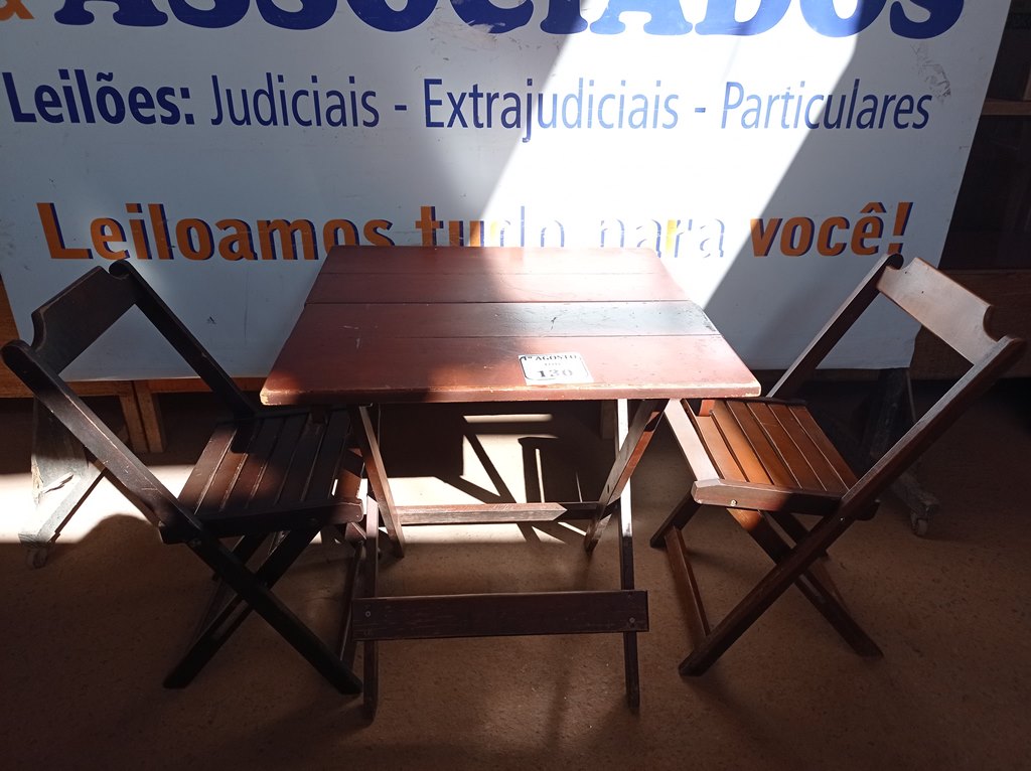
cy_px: 386
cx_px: 516
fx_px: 833
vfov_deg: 49.7
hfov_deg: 63.5
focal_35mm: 28
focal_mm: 4.7
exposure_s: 1/1142
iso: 102
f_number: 1.79
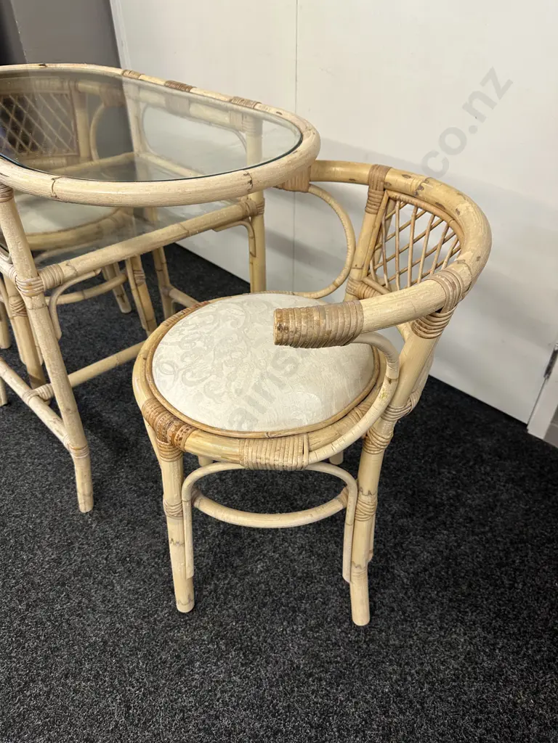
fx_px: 516
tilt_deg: -38.4
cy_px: 372
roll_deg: -1.2
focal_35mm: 24
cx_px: 279
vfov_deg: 71.6
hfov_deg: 56.8
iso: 125
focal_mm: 6.86
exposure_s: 1/50
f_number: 1.78
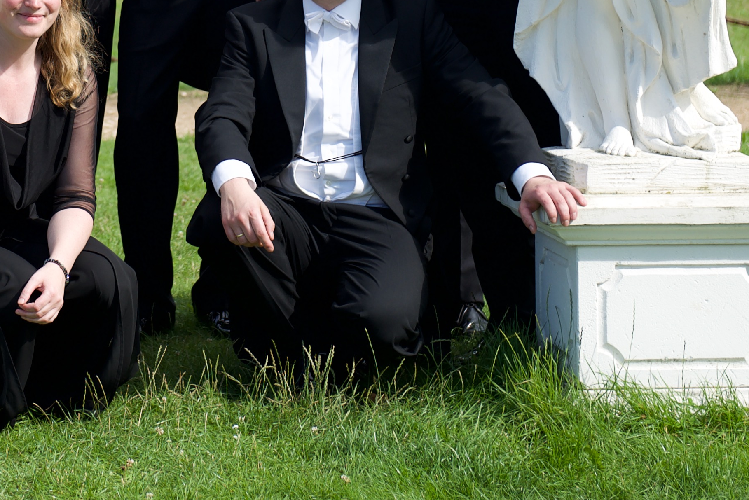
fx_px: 3788
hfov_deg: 11.2
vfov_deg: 7.5
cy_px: -173
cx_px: 70
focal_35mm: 182
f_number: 3.5
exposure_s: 1/800
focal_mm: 55
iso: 100
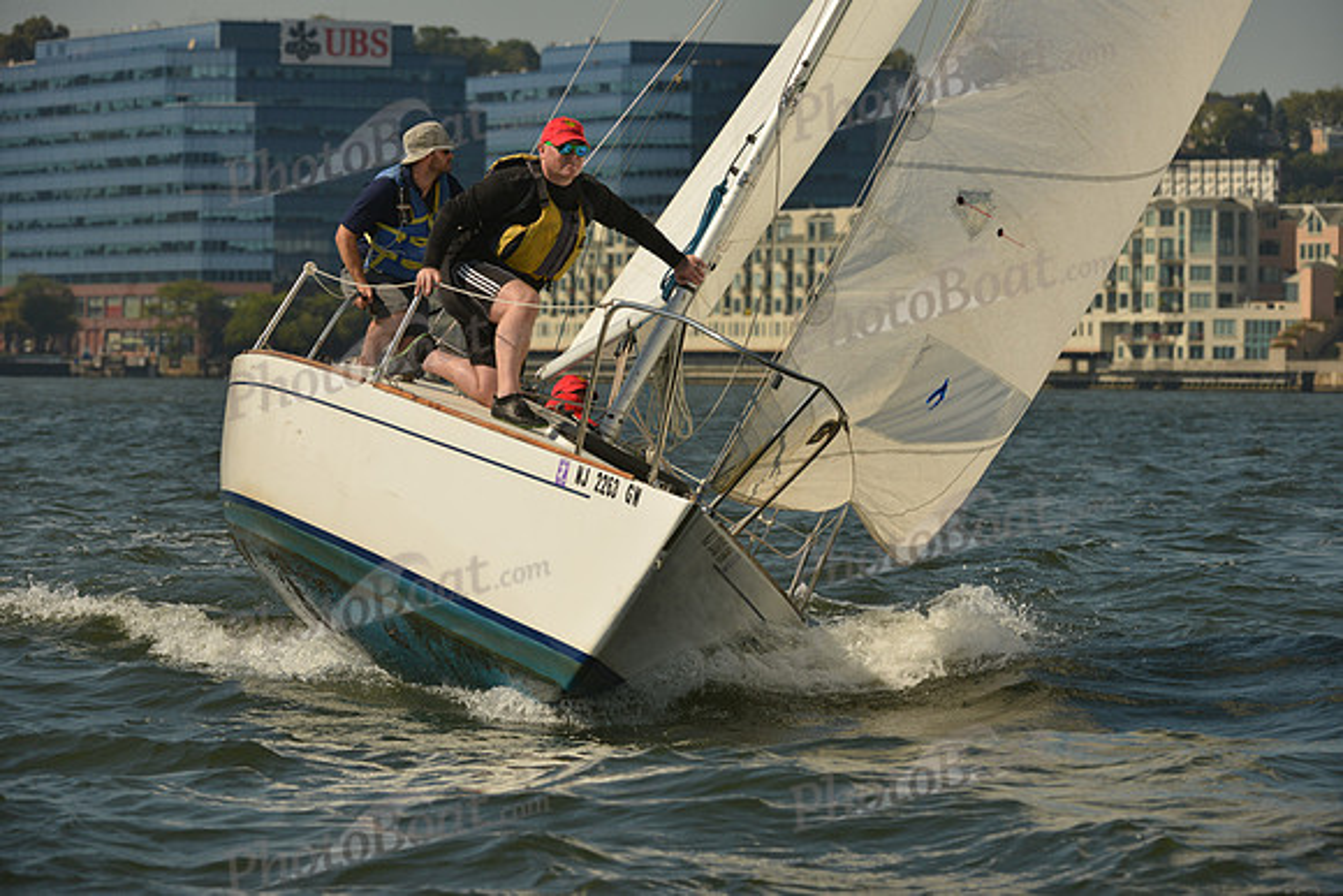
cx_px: 672
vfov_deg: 6.2
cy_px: 448
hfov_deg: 9.4
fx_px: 8209
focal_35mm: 220
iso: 320
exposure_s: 1/1250
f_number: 9
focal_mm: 220
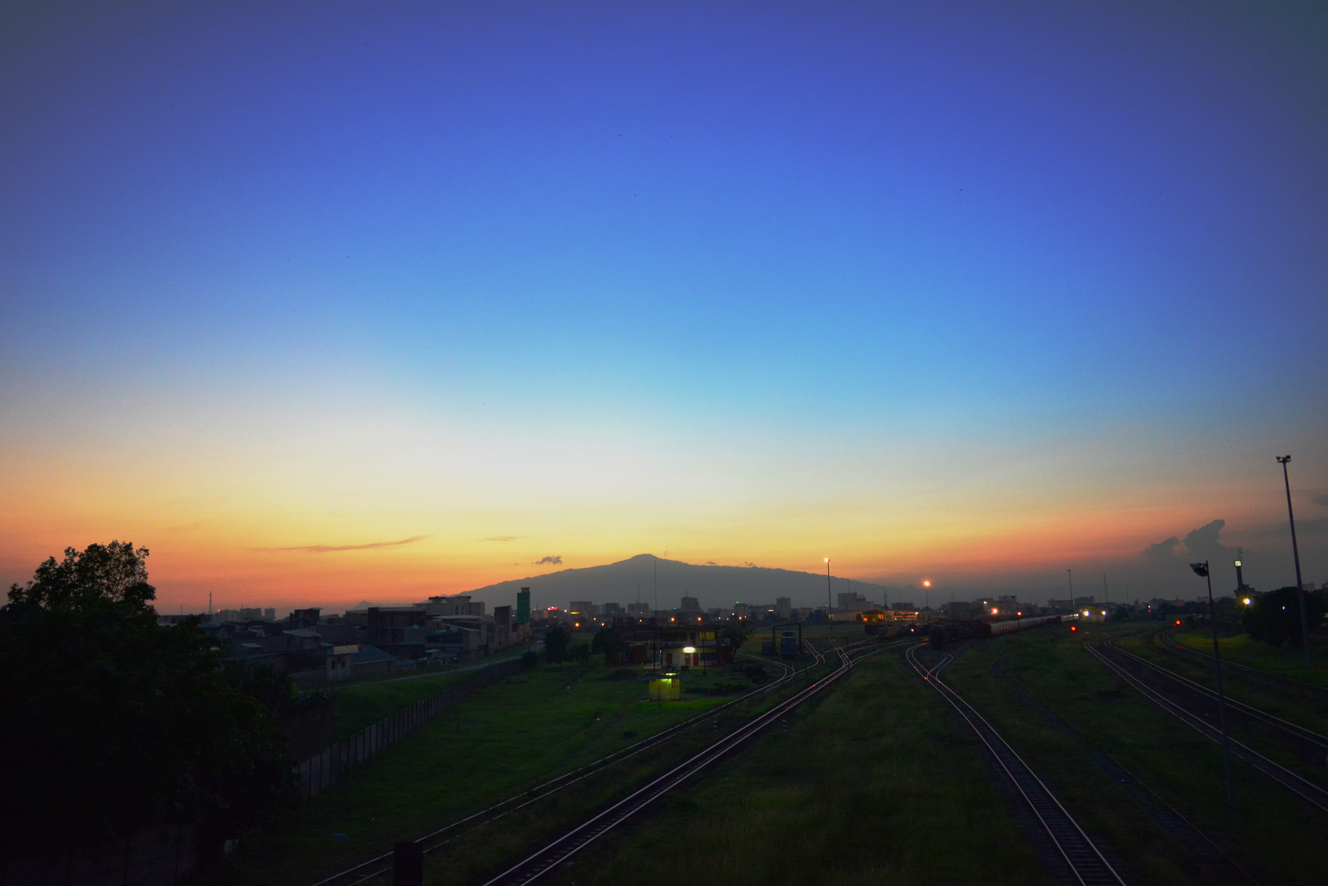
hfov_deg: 65.5
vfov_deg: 46.4
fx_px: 1033
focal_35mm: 28
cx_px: 652
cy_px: 442
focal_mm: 18
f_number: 3.5
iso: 1250
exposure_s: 1/25
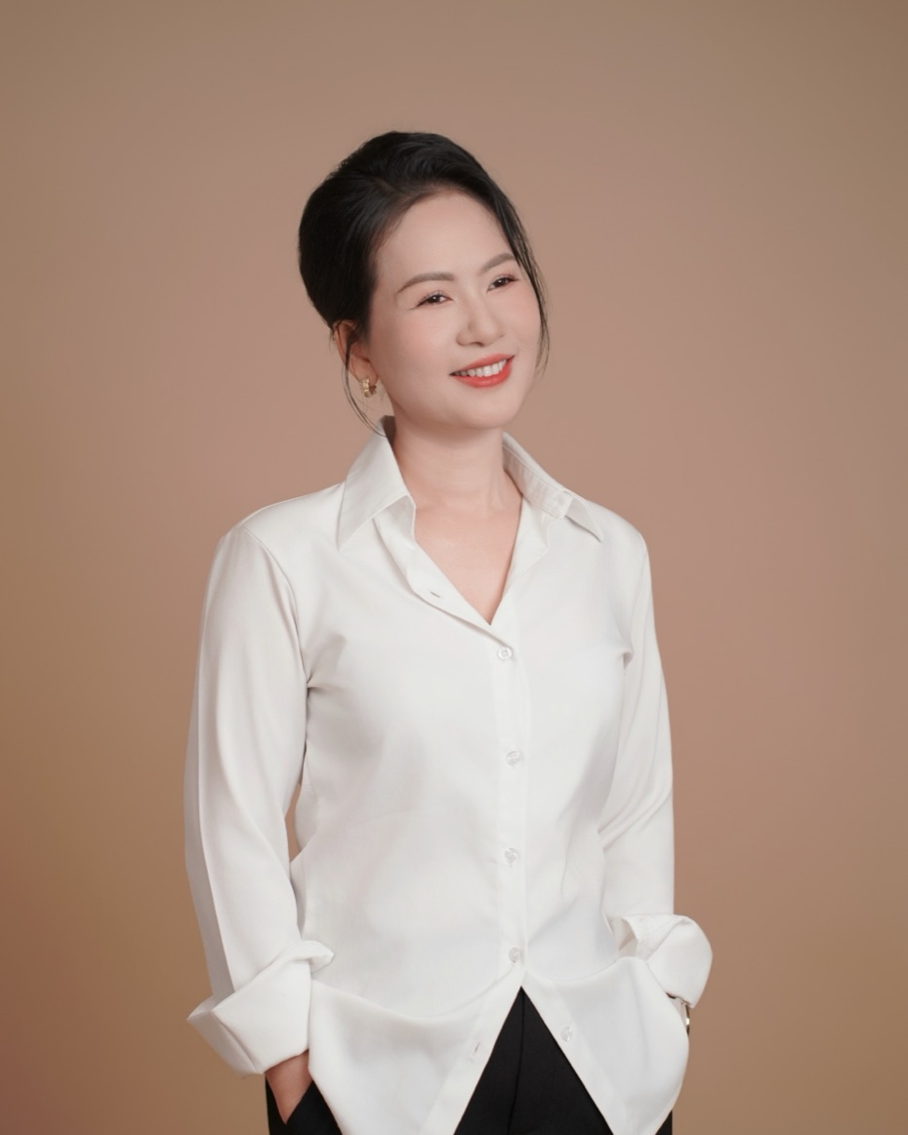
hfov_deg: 19.7
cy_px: 595
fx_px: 2619
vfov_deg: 24.4
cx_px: 454
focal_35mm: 78
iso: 320
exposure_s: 1/160
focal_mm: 69
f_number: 3.5
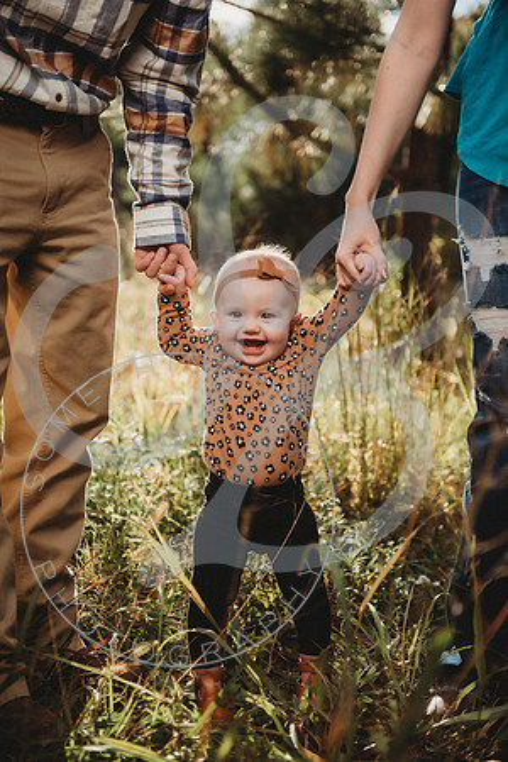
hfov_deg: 23.4
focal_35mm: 58
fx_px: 1228
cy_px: 381
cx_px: 254
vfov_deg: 34.5
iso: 100
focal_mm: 58
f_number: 2.8
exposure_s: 1/800
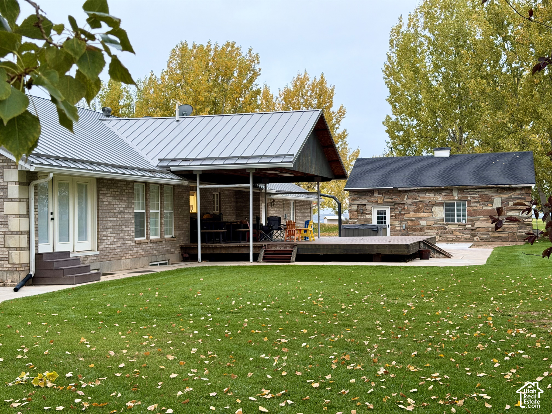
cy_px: 207
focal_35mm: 48
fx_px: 765
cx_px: 276
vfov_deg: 30.3
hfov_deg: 39.7
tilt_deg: +0.5
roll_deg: +0.8
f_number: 1.78
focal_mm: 6.76
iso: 250
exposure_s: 1/60
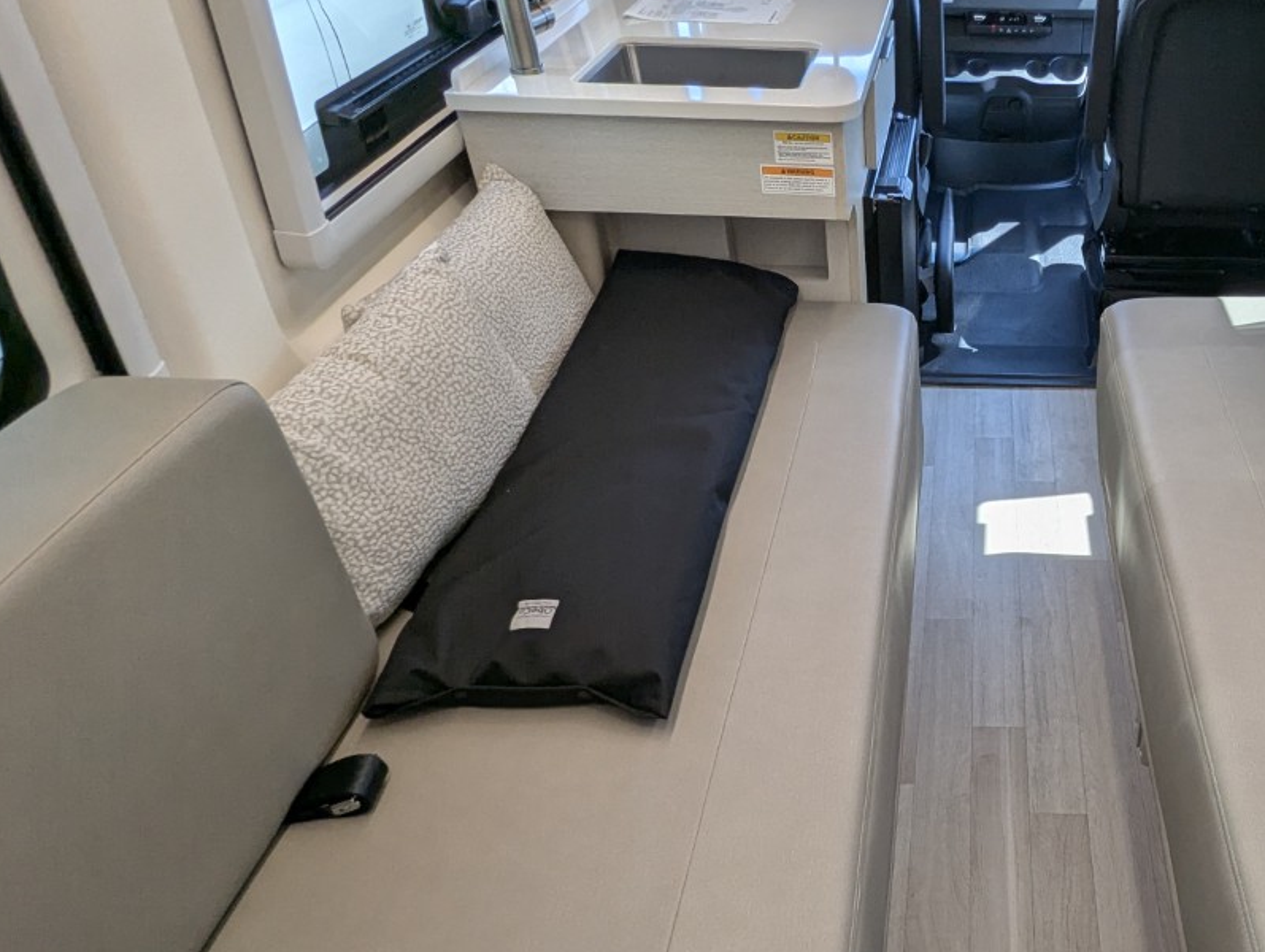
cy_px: 605
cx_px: 991
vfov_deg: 49.3
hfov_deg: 59.0
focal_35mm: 28
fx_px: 1025
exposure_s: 1/231
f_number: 2.2
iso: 91
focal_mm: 2.35
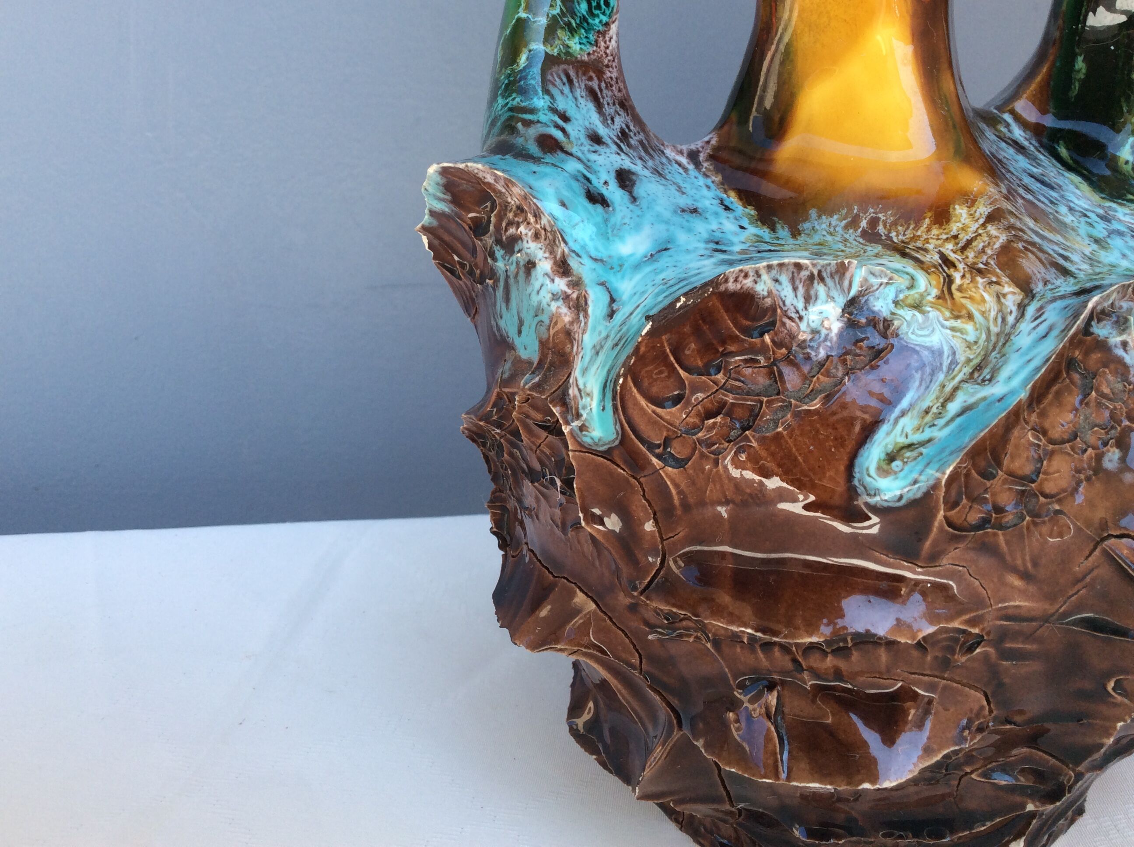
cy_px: 424
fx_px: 1047
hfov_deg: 56.9
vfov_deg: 44.1
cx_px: 567
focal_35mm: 32
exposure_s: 1/293
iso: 32
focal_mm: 3.3
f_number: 2.4
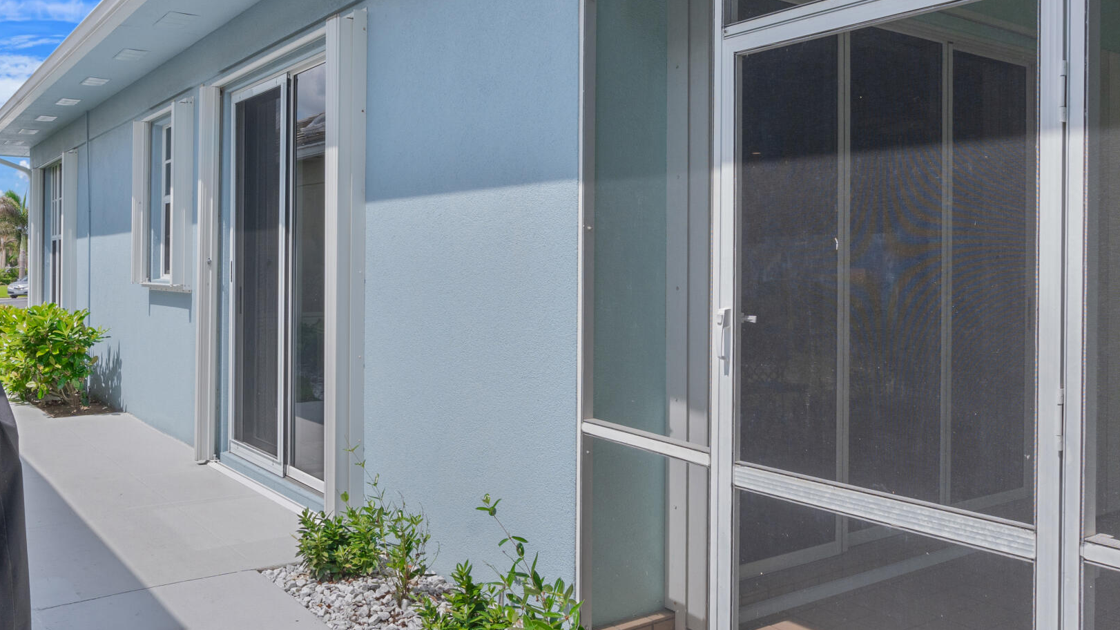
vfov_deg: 37.7
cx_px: 441
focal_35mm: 31
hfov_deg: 62.0
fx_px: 921
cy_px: 284
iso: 500
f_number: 11
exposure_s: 1/200
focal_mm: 16
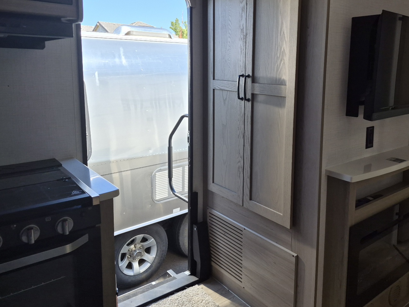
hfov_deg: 61.2
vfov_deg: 47.8
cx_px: 242
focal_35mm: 29
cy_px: 116
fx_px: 343
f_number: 1.8
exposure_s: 1/1429
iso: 80
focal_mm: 5.4
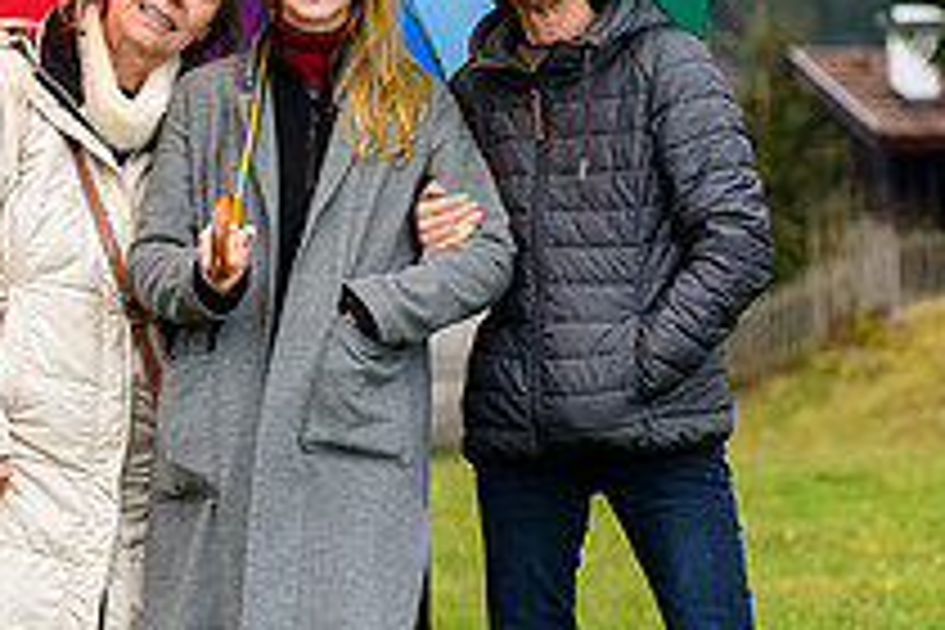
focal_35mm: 422
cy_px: 236
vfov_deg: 3.3
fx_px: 11077
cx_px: 296
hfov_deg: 4.9
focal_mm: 125
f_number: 5
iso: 800
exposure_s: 1/250
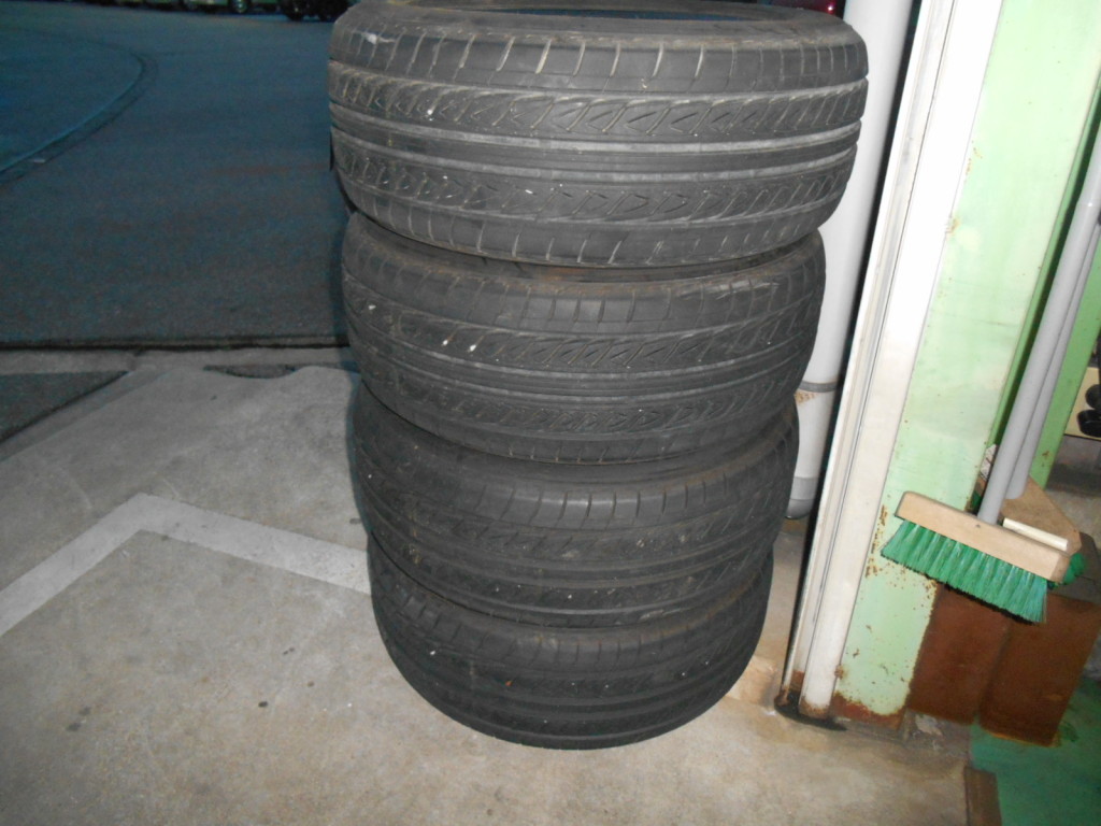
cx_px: 550
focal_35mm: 26
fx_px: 827
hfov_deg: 67.3
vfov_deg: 53.1
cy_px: 413
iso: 450
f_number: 3.4
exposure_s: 1/25
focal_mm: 4.7
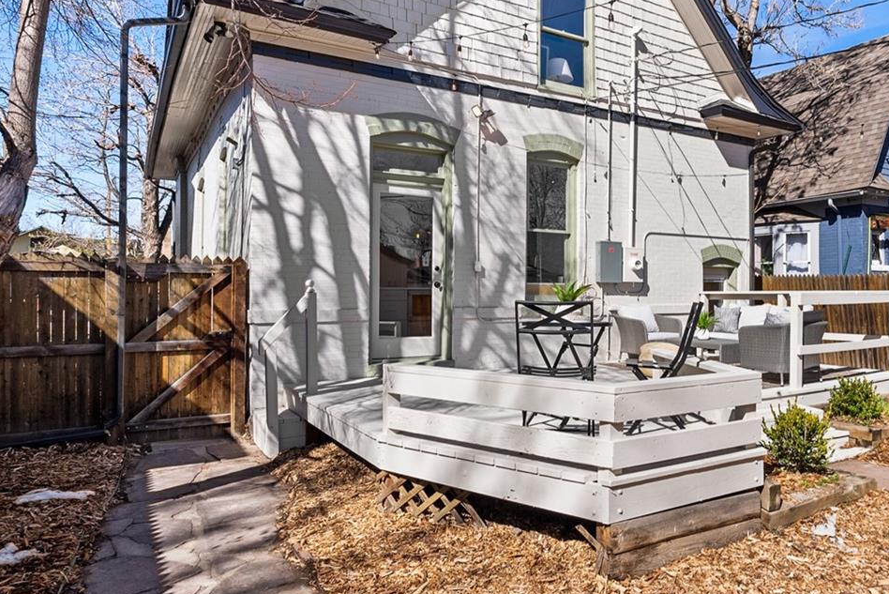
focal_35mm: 27
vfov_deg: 48.0
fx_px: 667
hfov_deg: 65.4
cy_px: 289
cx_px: 598
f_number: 8
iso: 200
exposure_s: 1/400
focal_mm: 16
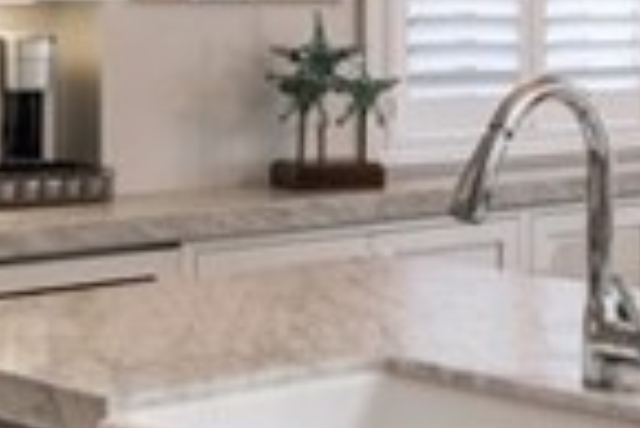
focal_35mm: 113
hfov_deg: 17.5
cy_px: -40
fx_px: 2011
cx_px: 689
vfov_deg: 12.0
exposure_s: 1/60
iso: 320
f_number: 8
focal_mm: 16
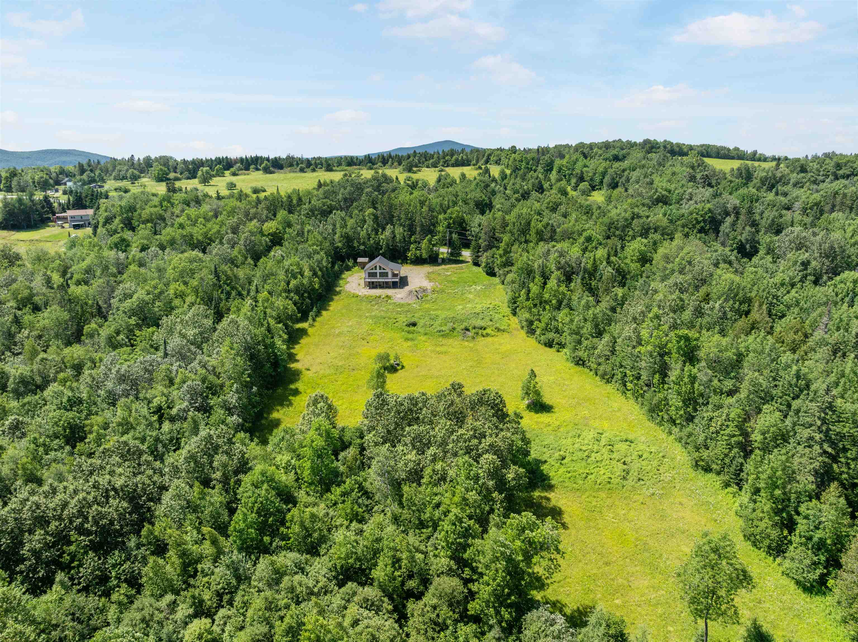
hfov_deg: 71.6
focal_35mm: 24
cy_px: 321
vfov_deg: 56.8
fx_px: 594
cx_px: 429
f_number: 2.8
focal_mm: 12.29
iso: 110
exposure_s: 1/2000
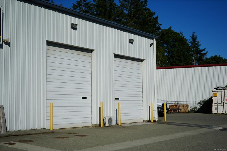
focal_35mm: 54
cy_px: 76
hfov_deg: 36.9
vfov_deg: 25.0
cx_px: 114
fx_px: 340
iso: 100
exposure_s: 1/2000
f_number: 5.6
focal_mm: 54
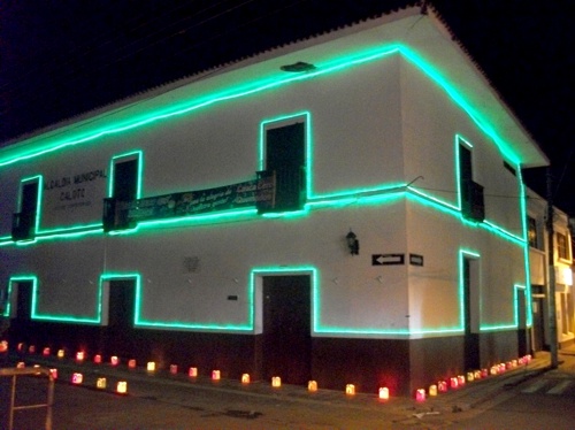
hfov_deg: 56.9
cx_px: 288
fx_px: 531
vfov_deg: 44.1
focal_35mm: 32
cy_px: 215
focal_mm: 5.7
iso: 640
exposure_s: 1/8
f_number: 2.9
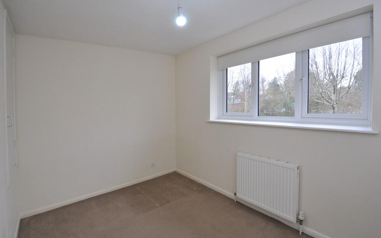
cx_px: 196
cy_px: 132
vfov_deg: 71.1
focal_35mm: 16
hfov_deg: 97.8
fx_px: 166
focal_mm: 10
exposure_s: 1/60
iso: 500
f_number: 4
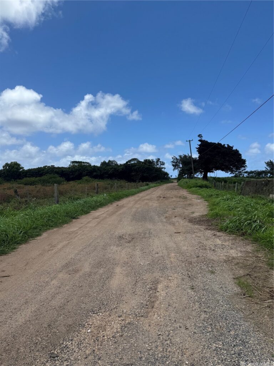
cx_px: 137
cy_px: 183
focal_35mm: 24
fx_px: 253
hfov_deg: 56.8
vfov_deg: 71.6
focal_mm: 6.76
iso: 80
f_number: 1.78
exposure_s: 1/5814
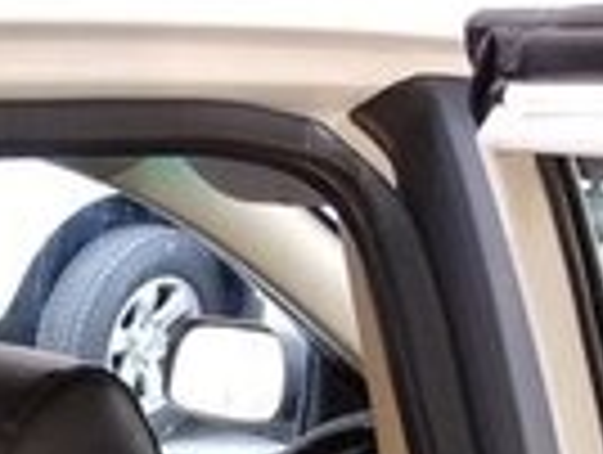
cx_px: -405
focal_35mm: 128
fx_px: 2234
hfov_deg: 14.0
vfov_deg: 10.3
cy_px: 1032
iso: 400
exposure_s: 1/50
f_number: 2.2
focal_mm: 3.81
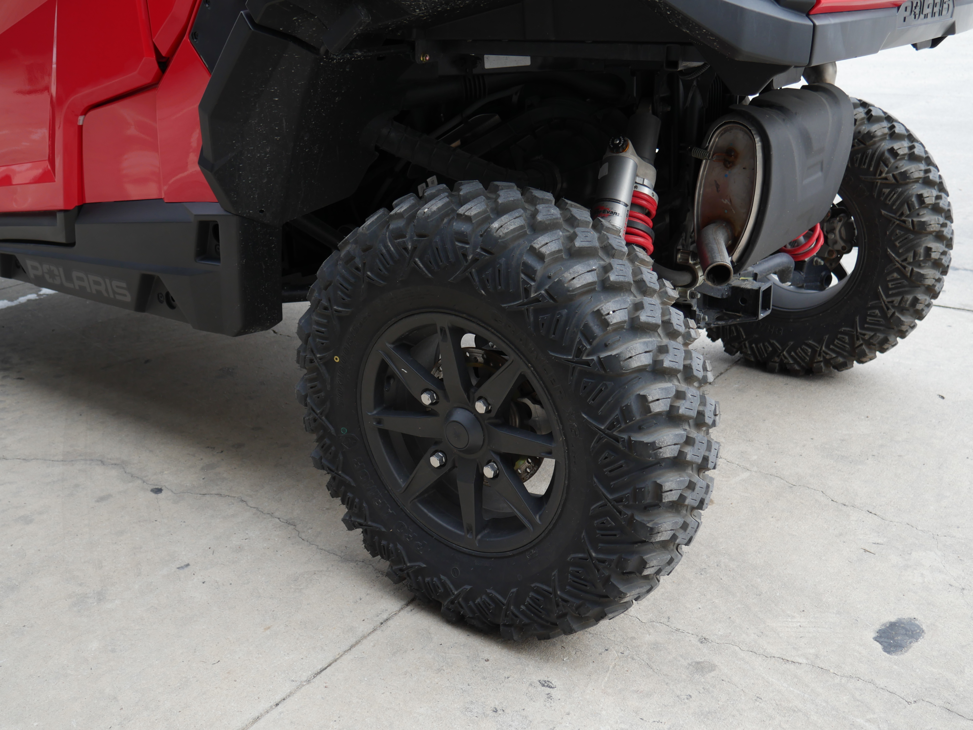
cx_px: 486
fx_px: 956
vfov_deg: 41.8
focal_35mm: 34
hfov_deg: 53.9
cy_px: 365
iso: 200
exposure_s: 1/125
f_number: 4
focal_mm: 17
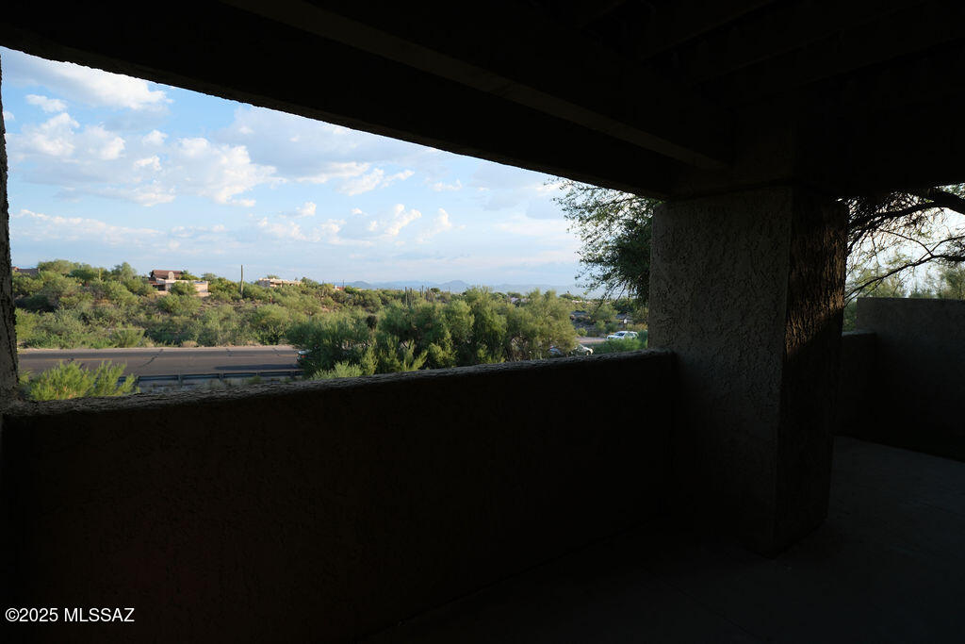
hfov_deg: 93.3
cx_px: 482
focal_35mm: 17
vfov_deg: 70.5
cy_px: 322
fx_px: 456
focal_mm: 11
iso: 320
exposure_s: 1/1300
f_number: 2.8
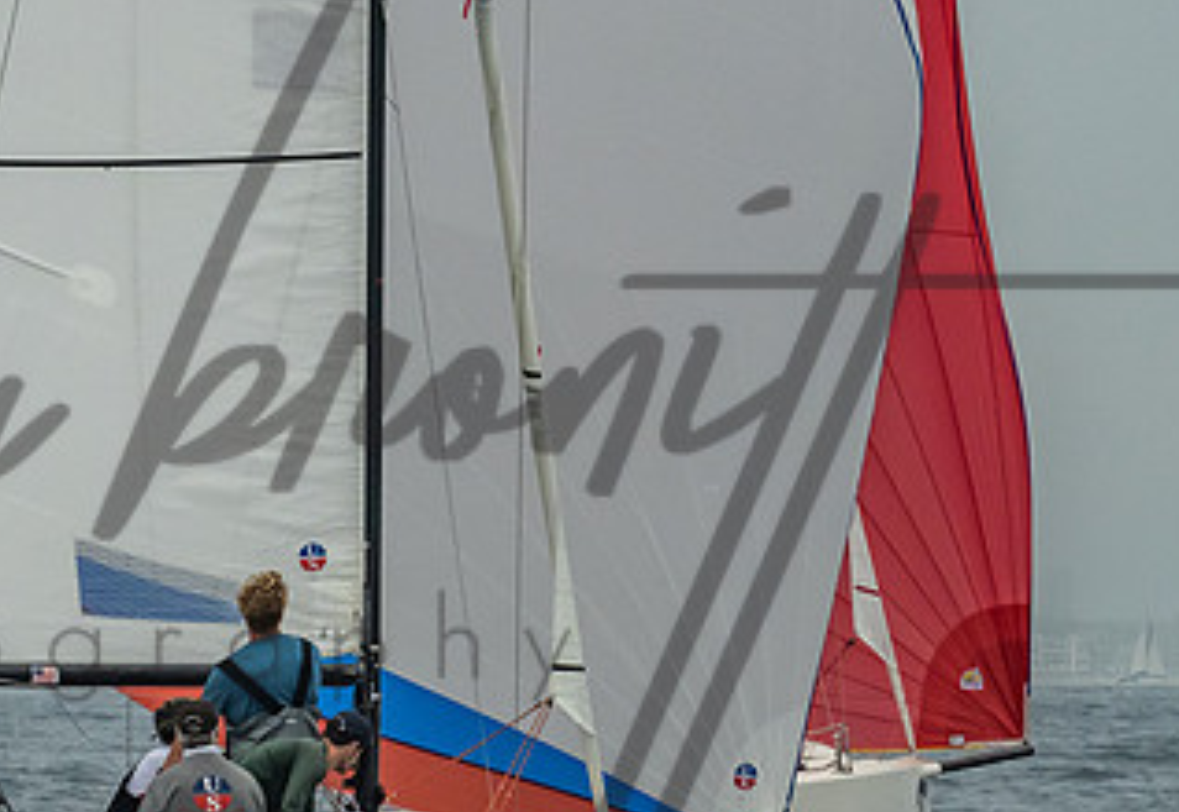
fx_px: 12307
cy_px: 265
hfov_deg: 5.5
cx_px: 114
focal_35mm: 372
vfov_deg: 3.8
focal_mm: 135
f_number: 9
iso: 800
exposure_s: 1/3200
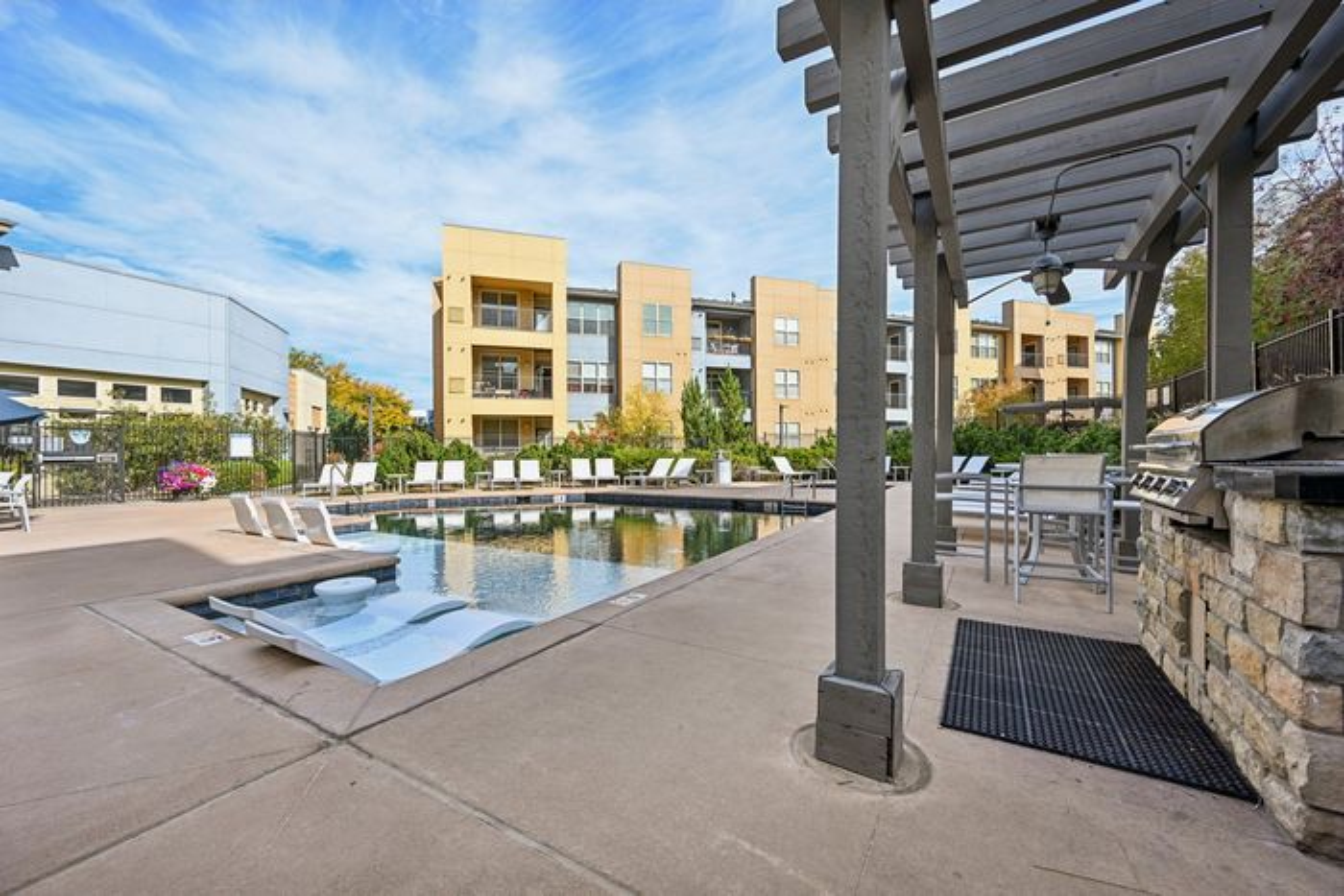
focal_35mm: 14
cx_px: 672
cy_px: 448
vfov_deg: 81.2
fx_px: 523
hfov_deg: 104.2
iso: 64
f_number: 8
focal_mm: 14
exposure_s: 1/80
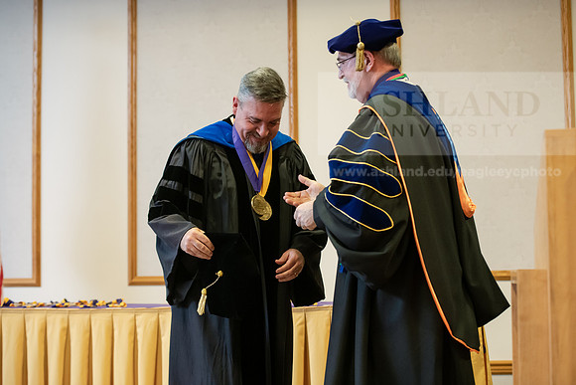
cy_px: 192
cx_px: 288
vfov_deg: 19.5
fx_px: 1120
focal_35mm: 70
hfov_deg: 28.8
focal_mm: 70
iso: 2500
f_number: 3.5
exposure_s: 1/200
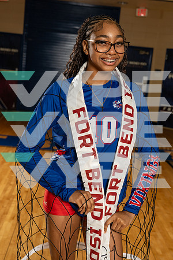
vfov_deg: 39.6
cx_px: 86
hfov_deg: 27.0
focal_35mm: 50
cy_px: 130
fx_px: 360
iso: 500
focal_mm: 50
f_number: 5.6
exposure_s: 1/250
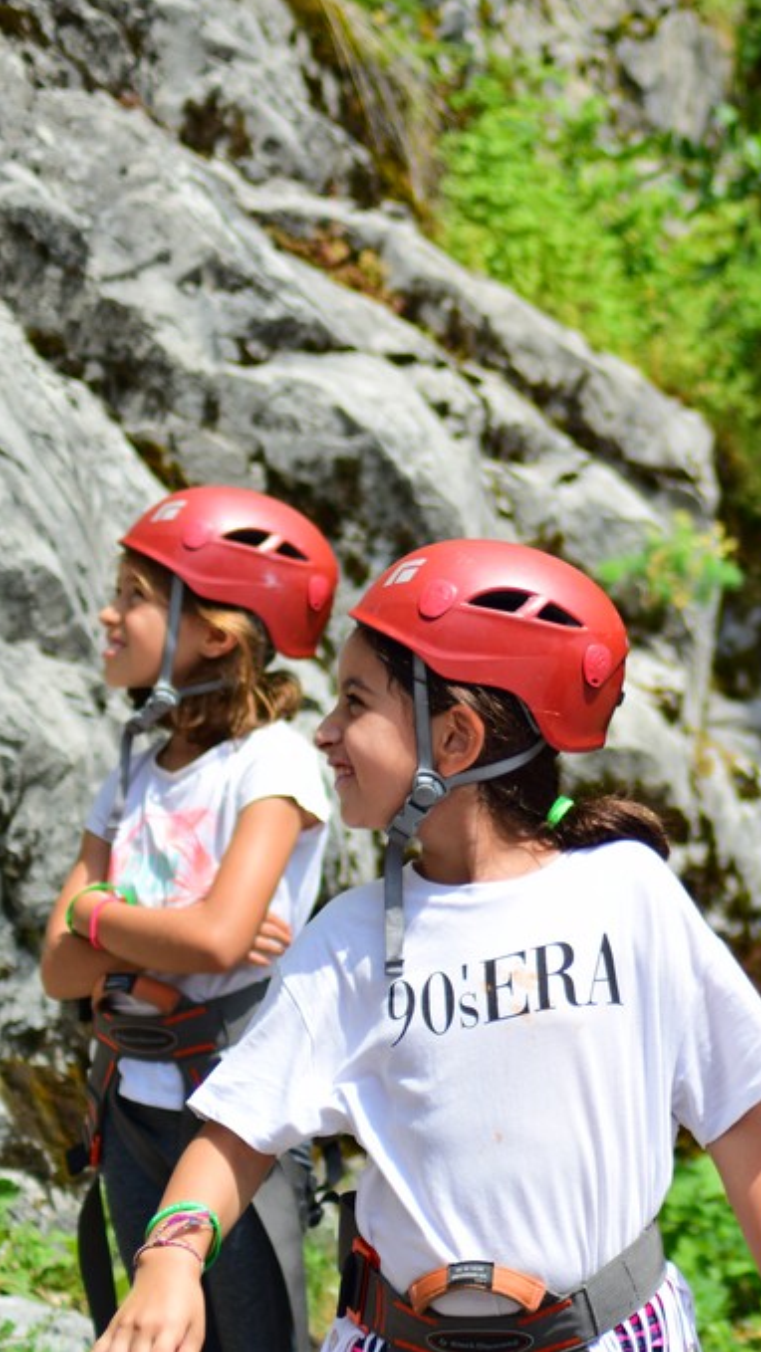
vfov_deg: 13.0
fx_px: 5954
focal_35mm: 166
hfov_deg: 7.2
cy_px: 674
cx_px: 986
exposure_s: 1/1000
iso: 125
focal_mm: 70
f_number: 4
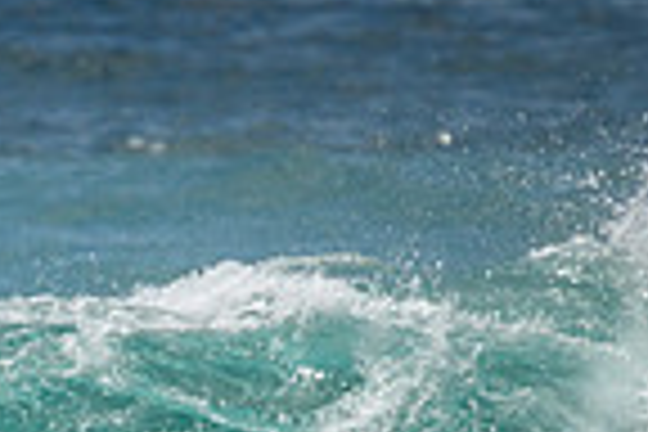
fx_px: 57865
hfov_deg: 0.6
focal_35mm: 3215
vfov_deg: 0.4
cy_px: 727
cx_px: -243
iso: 450
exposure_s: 1/2000
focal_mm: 800
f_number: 11
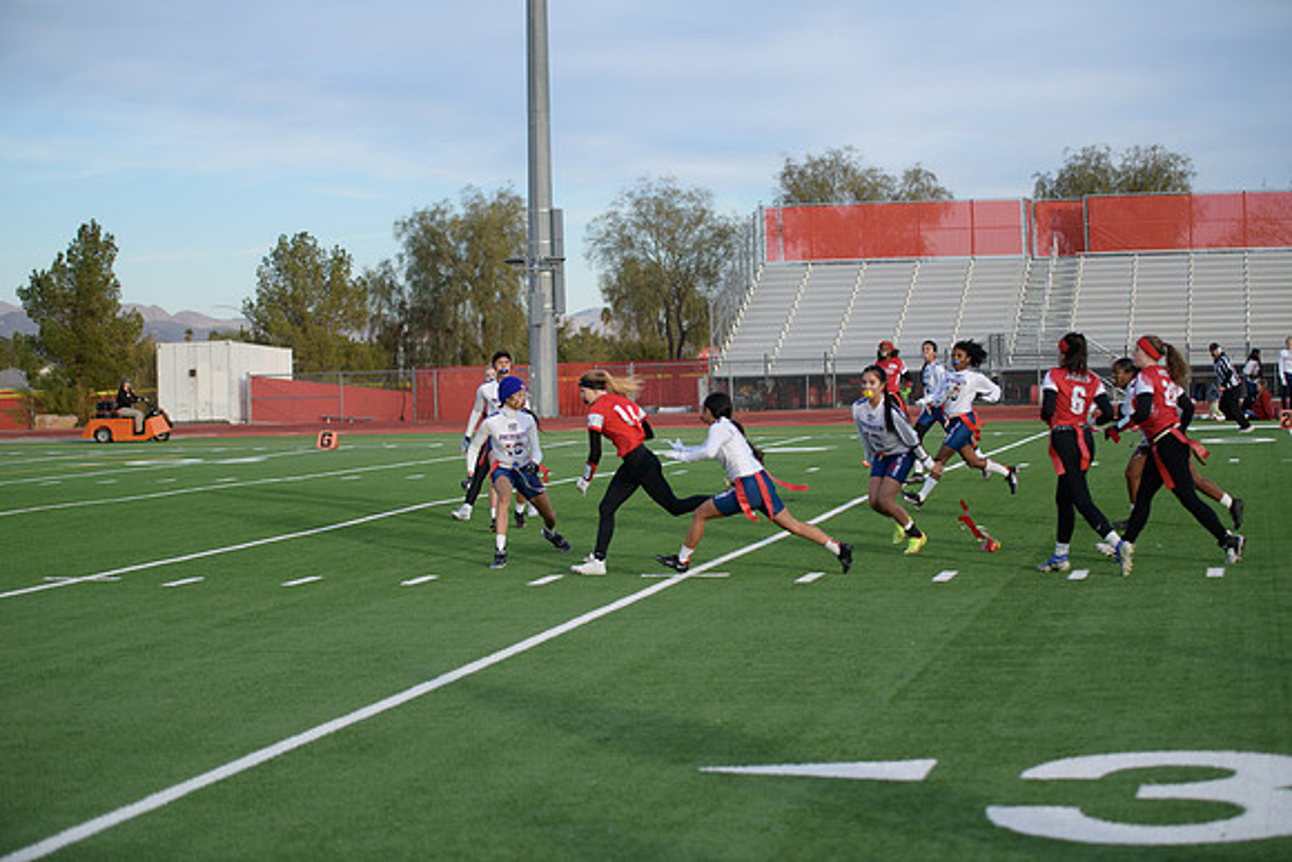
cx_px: 646
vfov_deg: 18.9
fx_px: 2584
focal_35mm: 72
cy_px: 431
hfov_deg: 28.1
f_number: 2.8
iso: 640
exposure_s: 1/4000
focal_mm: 72
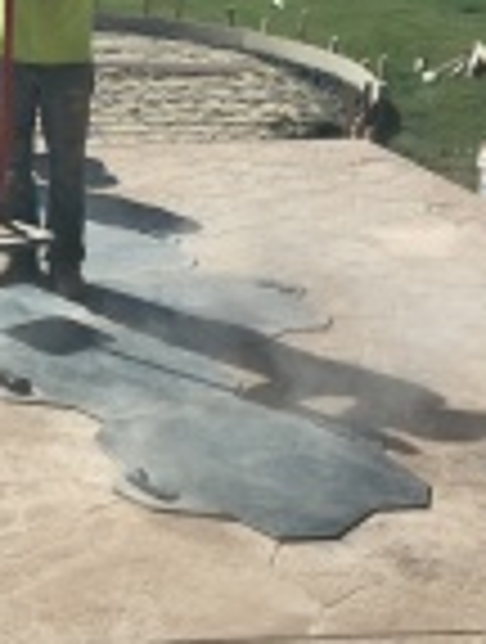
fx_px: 1379
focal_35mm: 74
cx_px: -135
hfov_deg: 18.7
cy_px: 297
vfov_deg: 26.3
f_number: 2.2
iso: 25
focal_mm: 4.15
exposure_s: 1/1603
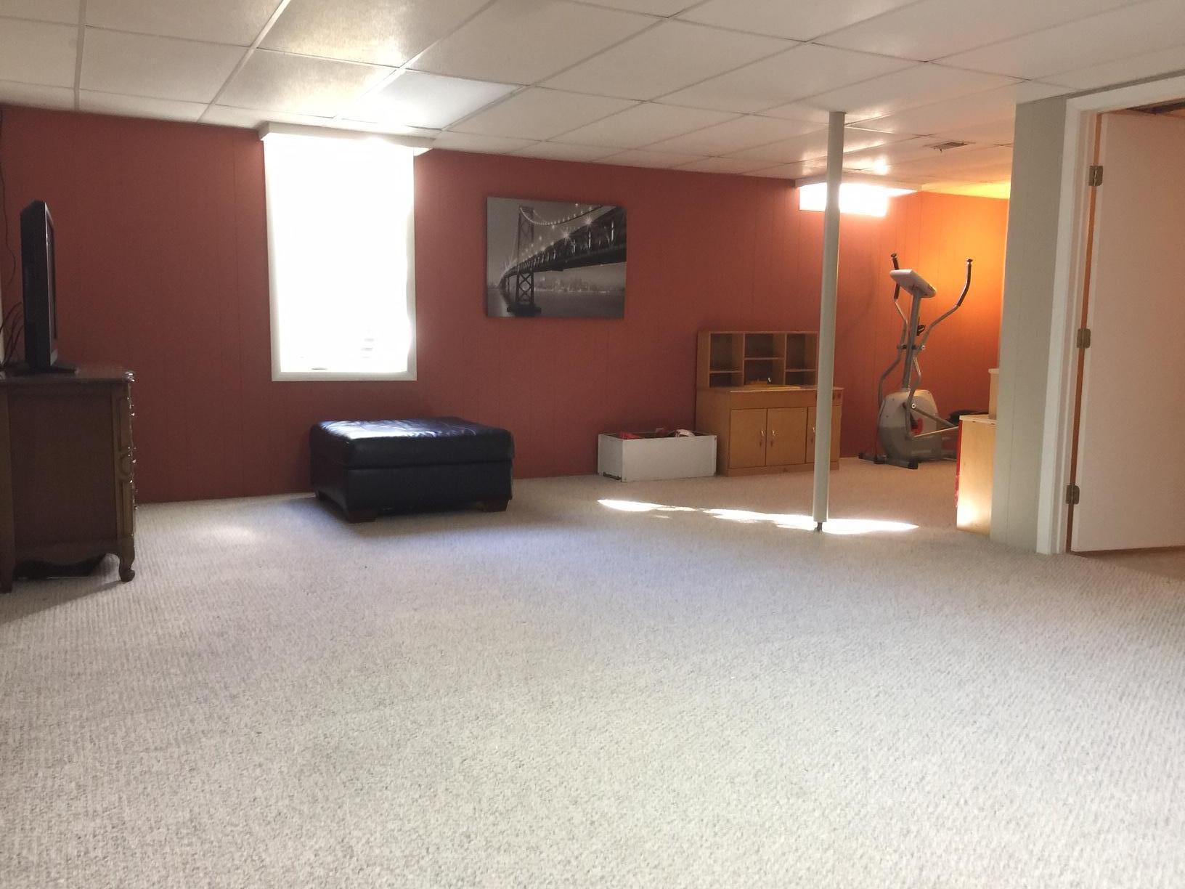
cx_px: 592
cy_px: 444
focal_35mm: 29
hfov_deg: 61.7
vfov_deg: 48.2
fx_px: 993
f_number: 2.2
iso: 100
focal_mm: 4.15
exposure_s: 1/15
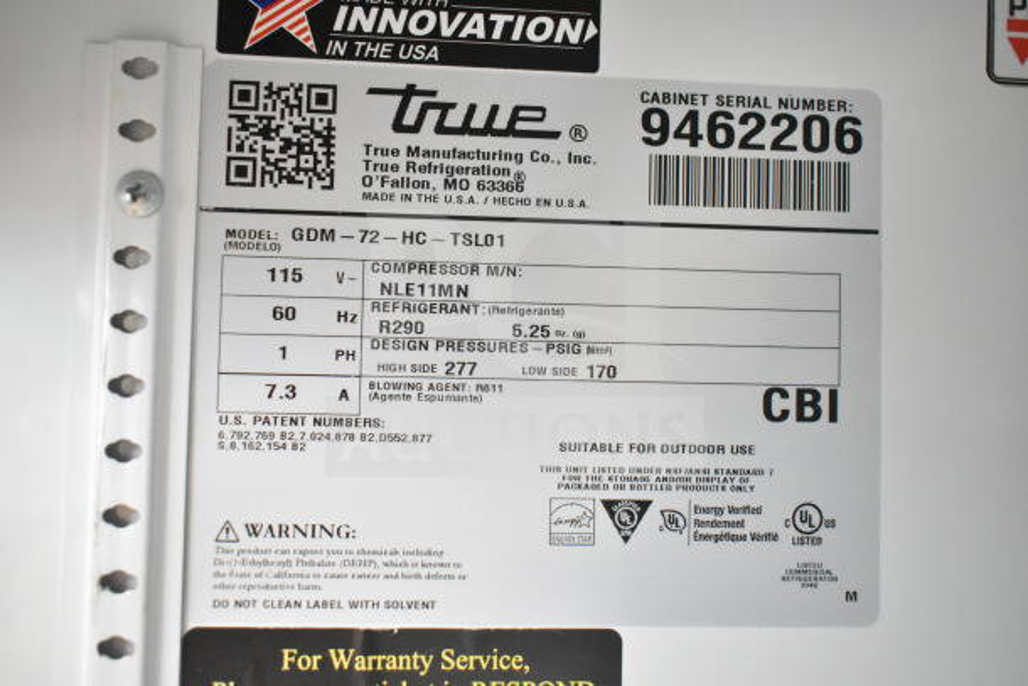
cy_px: 343
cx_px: 514
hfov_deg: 53.1
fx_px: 1028
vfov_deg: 36.9
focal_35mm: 36
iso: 8000
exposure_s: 1/40
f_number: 4
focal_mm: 24
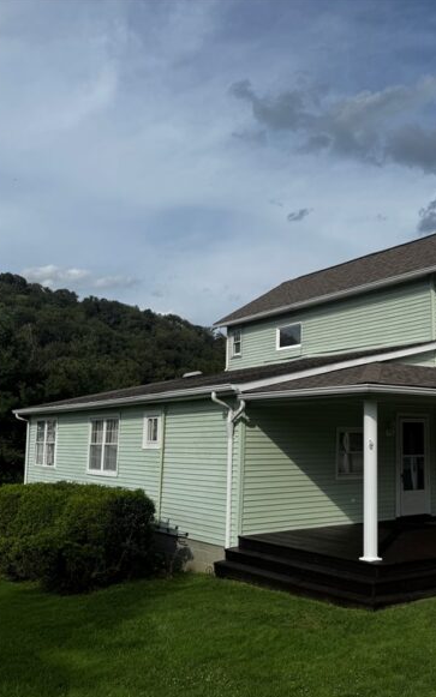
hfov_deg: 34.8
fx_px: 666
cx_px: 366
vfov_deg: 55.3
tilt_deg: +6.5
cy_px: 355
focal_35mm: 35
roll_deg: -0.4
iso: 80
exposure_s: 1/5814
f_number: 1.78
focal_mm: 6.76
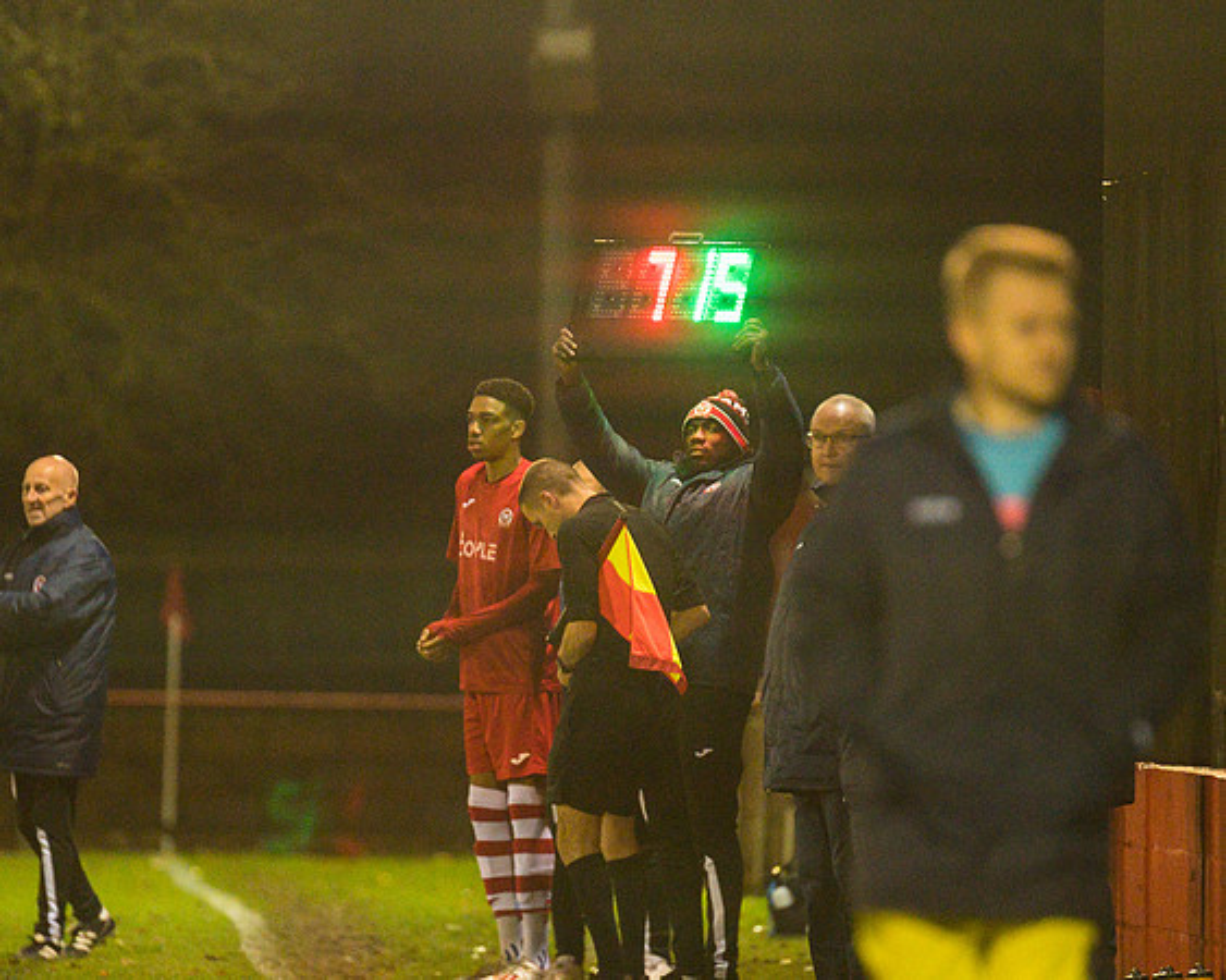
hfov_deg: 3.8
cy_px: 490
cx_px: 538
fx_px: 18419
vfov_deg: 3.0
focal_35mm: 508
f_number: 2.8
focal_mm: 300
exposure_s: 1/800
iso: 5000
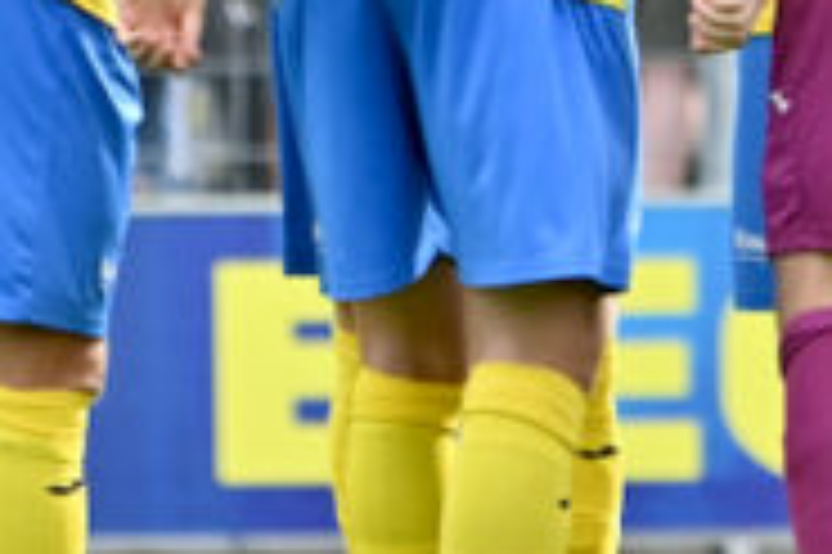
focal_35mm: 1441
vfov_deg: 1.0
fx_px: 33273
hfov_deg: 1.4
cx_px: 1111
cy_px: -124
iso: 640
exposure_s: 1/1600
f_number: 5.6
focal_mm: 260
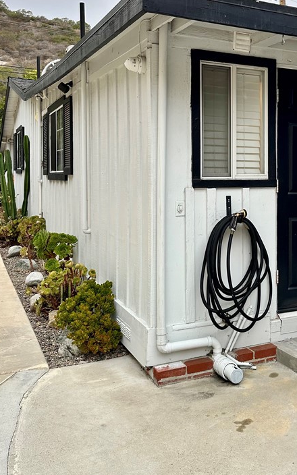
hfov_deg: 33.6
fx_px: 479
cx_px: 229
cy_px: 181
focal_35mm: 37
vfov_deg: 52.2
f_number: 1.78
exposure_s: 1/516
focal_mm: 6.86
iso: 80
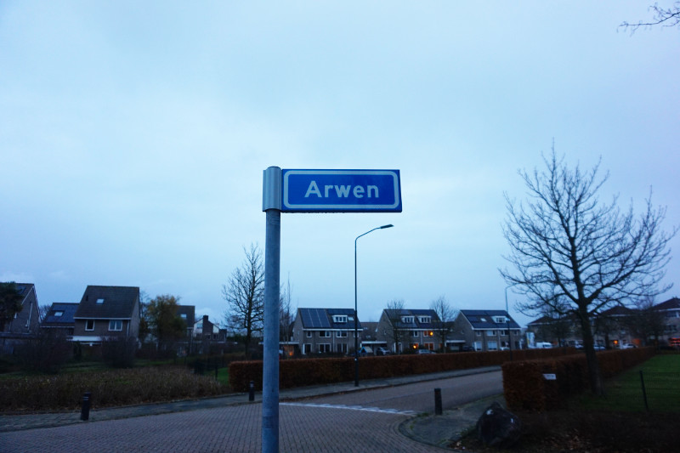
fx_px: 453
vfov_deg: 53.1
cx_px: 340
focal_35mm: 24
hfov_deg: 73.8
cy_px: 226
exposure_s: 1/60
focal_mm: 16
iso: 320
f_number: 4
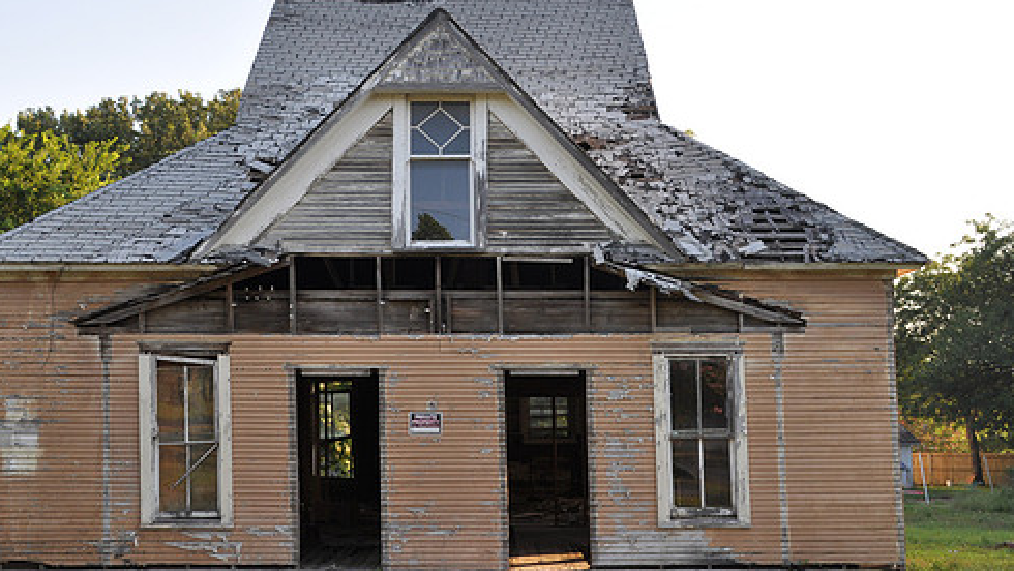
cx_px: 478
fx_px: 1399
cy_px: 311
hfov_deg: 39.8
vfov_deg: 23.1
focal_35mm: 52
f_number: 5.6
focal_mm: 28
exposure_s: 1/125
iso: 200
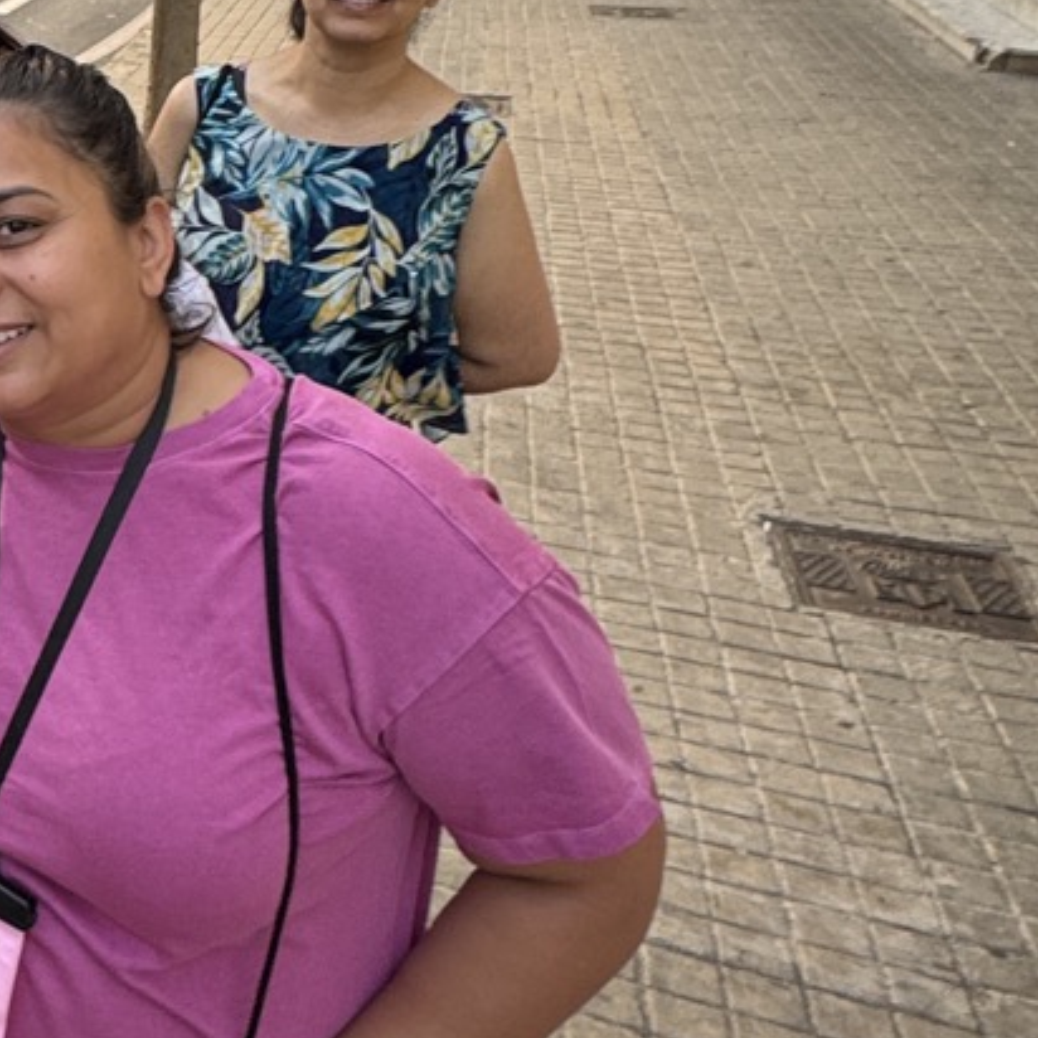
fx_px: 1628
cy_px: 212
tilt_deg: -15.0
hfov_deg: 27.8
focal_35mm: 48
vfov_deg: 34.3
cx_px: -391
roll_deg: +2.8
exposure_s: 1/99
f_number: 2.2
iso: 64
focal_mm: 2.22
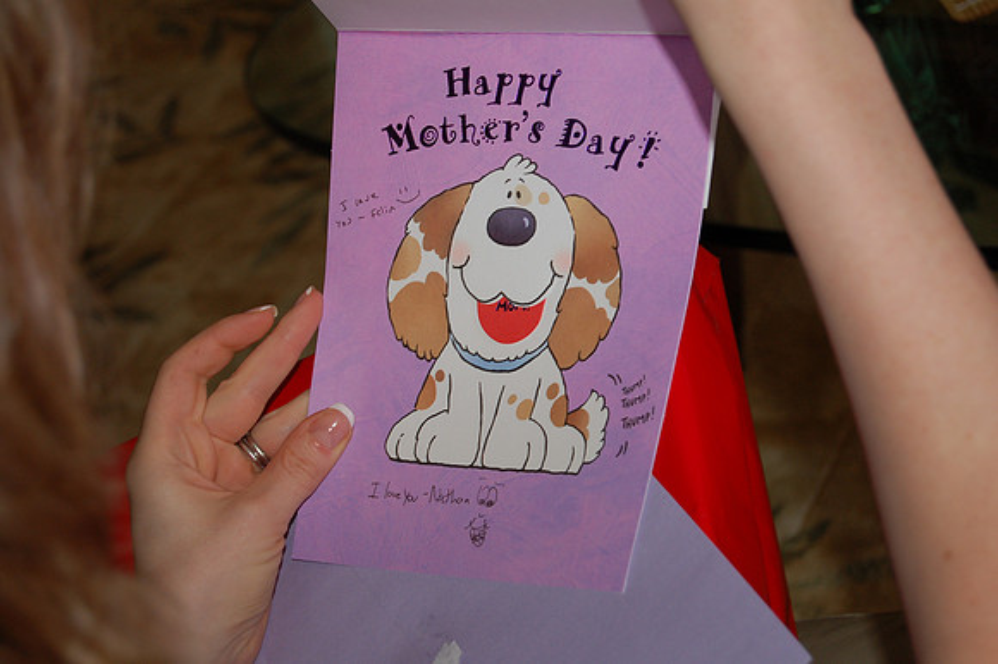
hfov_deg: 24.6
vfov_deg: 16.5
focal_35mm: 82
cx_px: 499
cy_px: 332
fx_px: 2286
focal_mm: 55
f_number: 5.6
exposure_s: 1/60
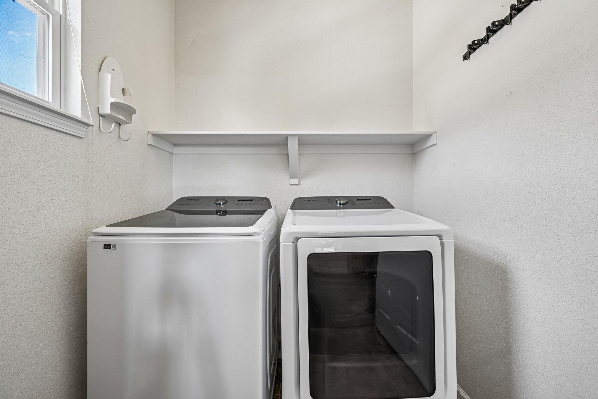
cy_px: 200
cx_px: 299
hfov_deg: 104.3
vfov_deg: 81.2
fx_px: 233
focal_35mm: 14
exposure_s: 1/5
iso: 400
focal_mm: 14
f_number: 10
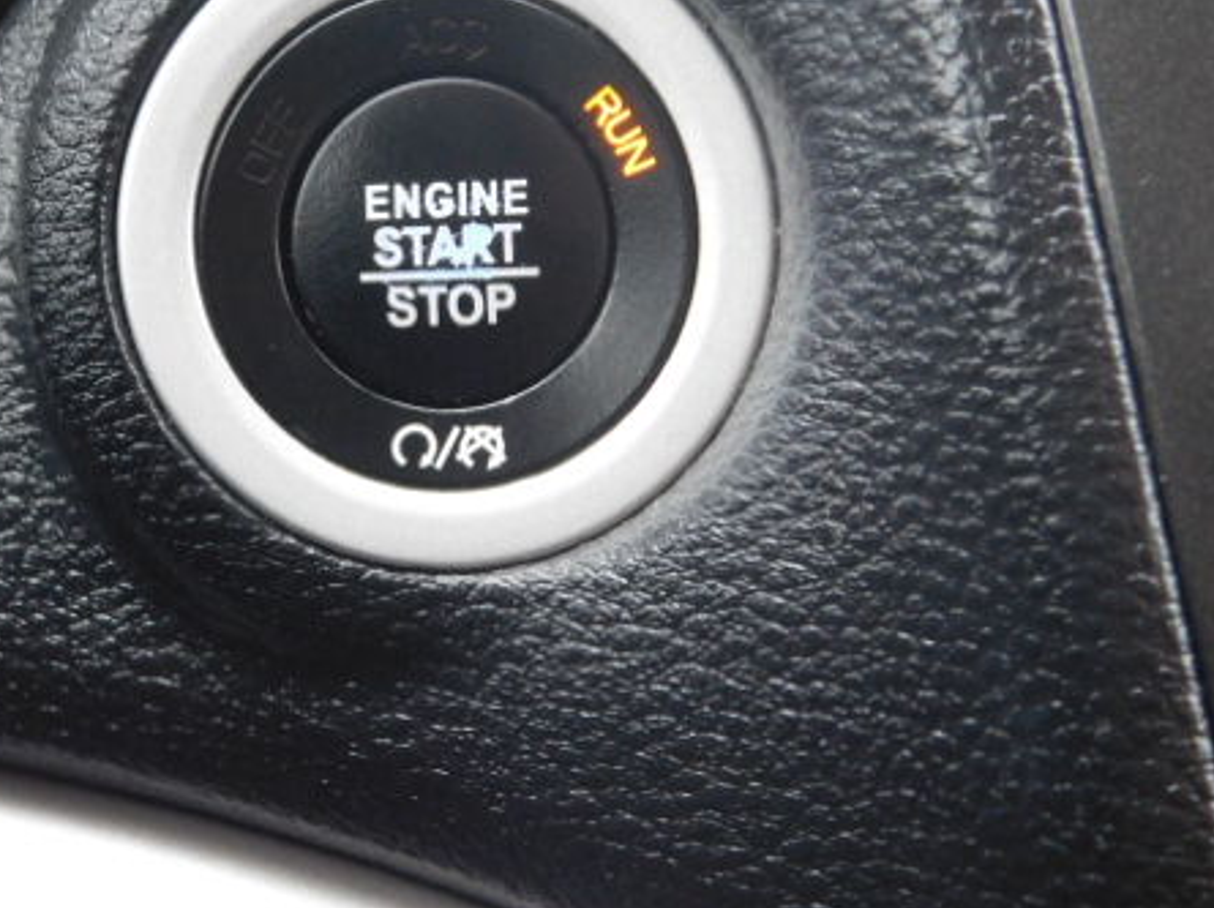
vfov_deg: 15.5
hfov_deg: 20.6
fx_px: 3329
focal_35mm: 95
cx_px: 483
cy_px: 387
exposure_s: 1/15
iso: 400
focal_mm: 11.7
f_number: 4.2
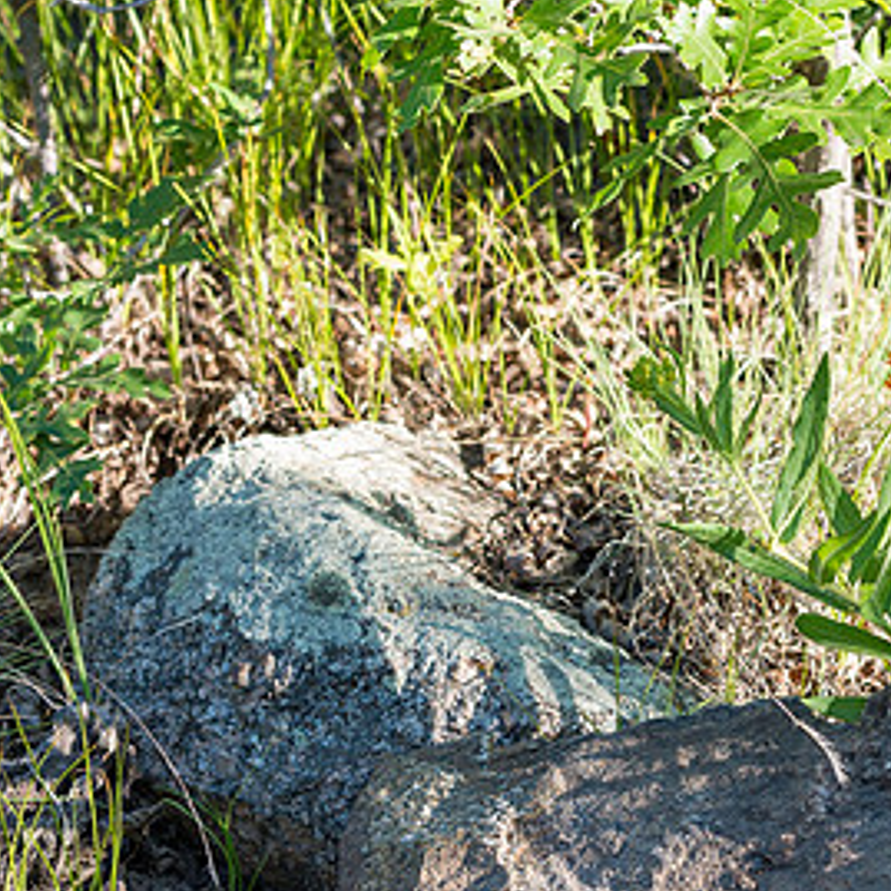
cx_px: 882
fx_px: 6145
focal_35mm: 211
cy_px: 387
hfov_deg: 8.3
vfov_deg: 8.3
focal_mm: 85
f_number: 6.3
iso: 320
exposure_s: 1/200
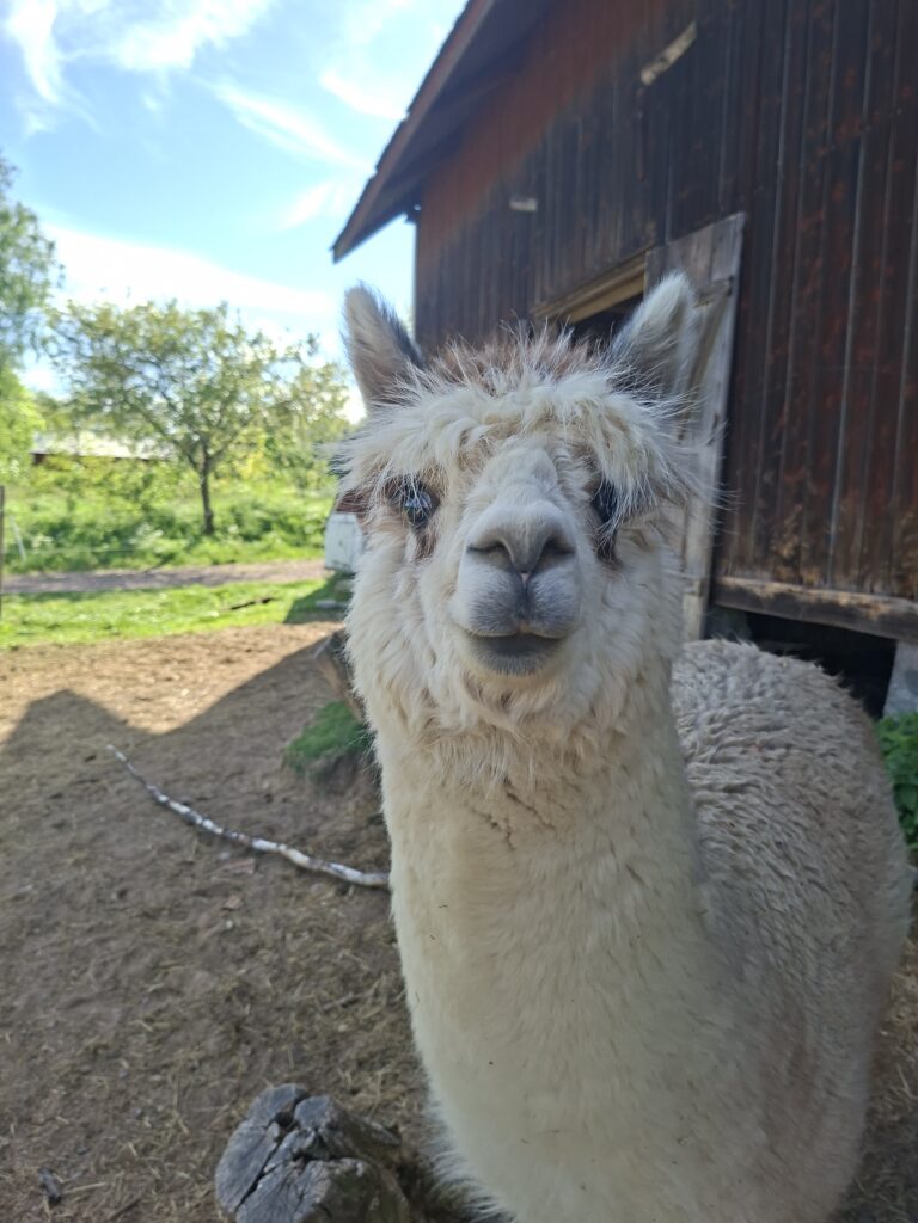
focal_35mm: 23
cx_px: 459
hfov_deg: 58.9
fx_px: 813
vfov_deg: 73.9
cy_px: 612
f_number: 1.8
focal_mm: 5.54
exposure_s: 1/824
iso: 50
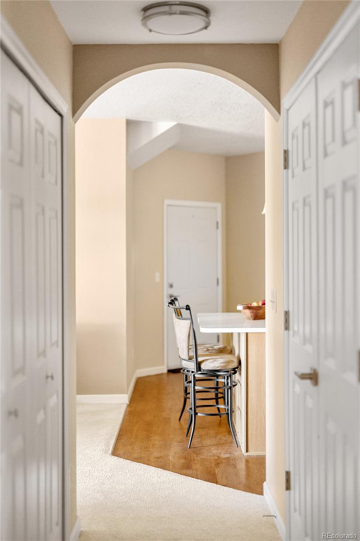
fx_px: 750
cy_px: 270
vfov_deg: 39.6
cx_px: 180
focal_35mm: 50
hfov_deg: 27.0
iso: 2500
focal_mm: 50
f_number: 1.4
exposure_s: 1/80
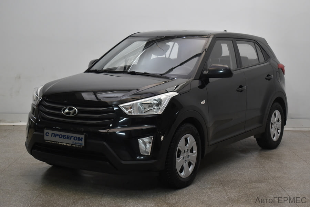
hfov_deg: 33.4
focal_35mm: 60
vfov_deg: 22.7
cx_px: 155
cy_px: 104
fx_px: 517
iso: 800
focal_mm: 40
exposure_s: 1/80
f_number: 5.6
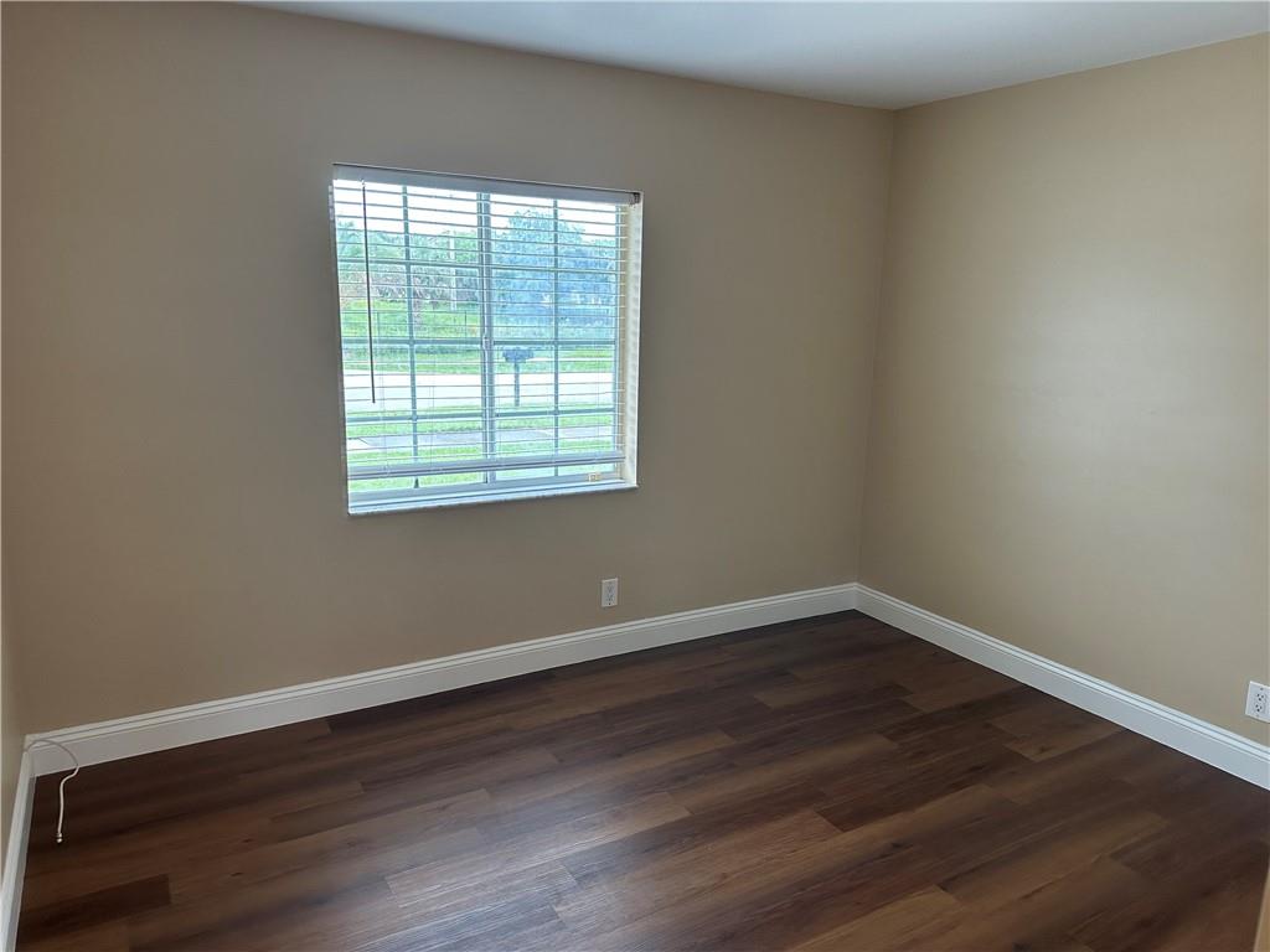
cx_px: 635
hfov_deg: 71.6
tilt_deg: -11.9
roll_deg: -0.8
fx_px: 881
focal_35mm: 24
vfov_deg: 56.8
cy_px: 476
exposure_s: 1/120
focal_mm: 6.86
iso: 160
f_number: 1.78
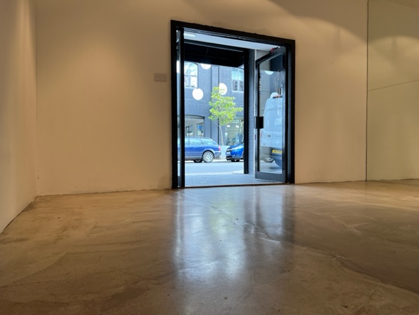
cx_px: 210
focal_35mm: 26
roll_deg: -0.3
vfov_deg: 53.1
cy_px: 158
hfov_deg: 67.3
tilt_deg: -1.2
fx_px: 315
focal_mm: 5.7
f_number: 1.5
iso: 64
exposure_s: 1/100
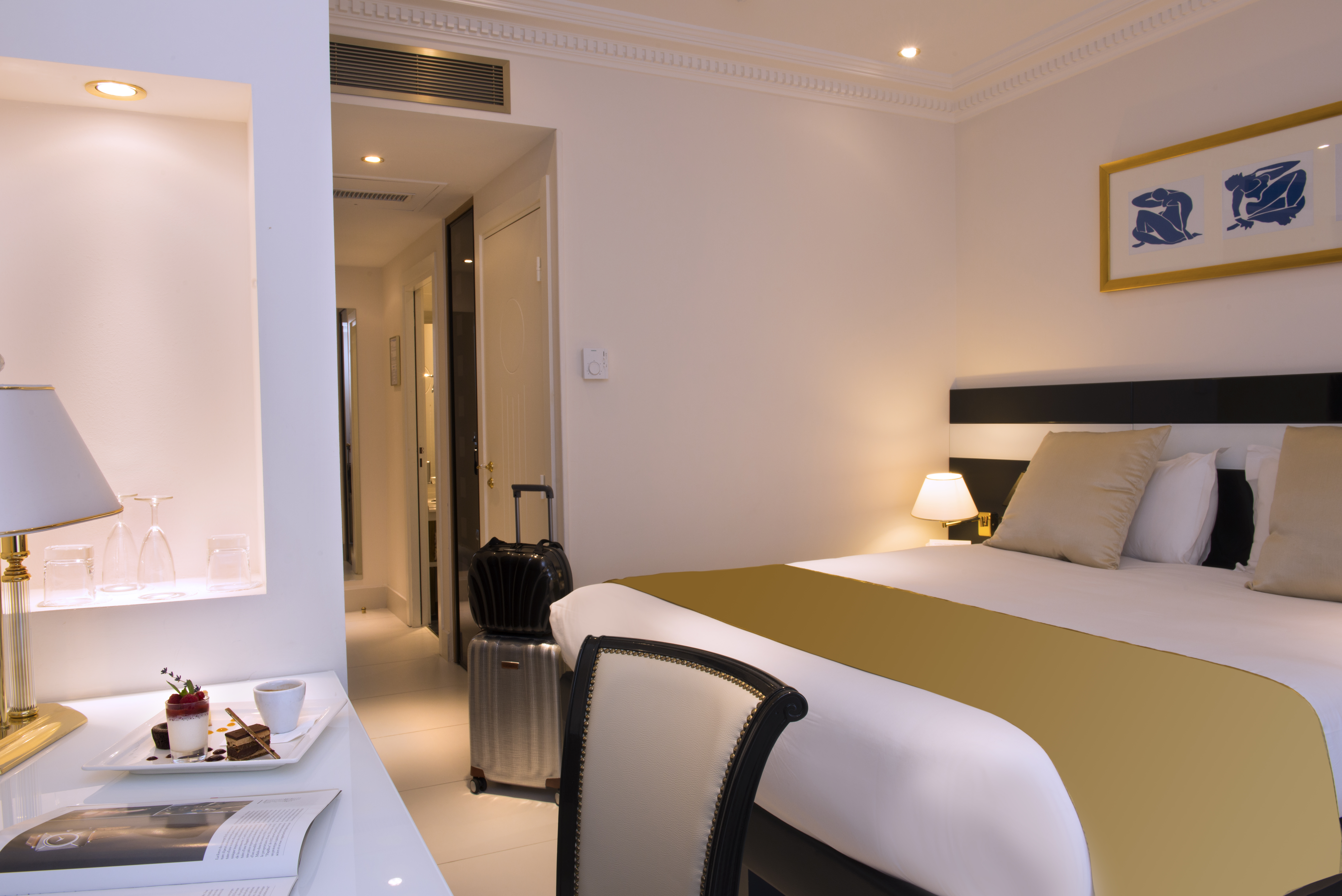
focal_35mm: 26
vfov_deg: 49.6
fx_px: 969
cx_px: 671
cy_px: 448
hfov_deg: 69.4
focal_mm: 26
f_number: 18
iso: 200
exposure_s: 1/2.5
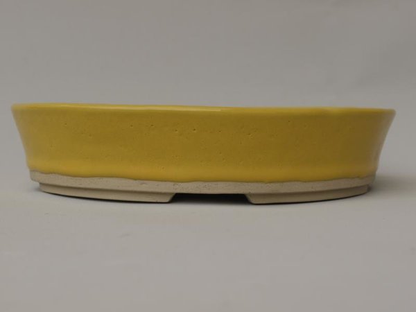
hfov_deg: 28.6
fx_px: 817
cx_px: 208
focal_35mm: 68
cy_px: 156
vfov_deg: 21.6
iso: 100
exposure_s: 1/250
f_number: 7.1
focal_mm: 34
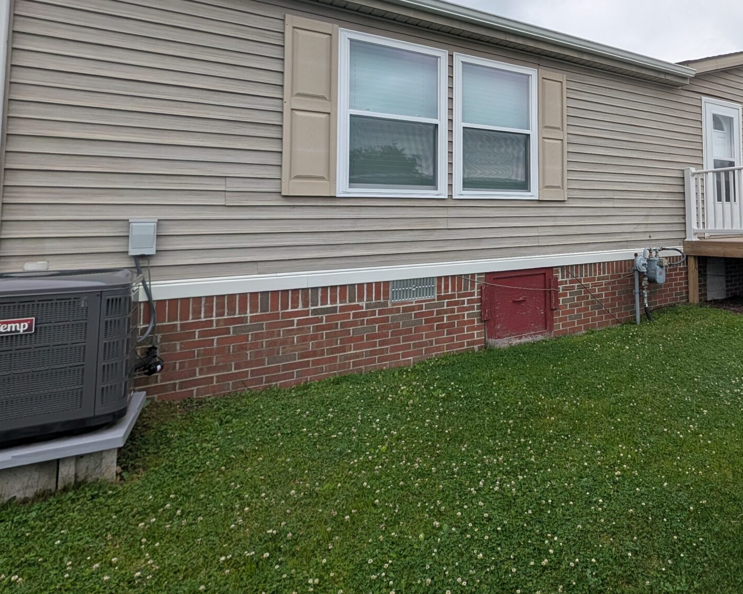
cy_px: 190
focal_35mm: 21
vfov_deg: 63.6
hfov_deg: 70.7
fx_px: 462
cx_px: 584
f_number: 1.7
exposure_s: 1/500
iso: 62
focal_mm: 2.02
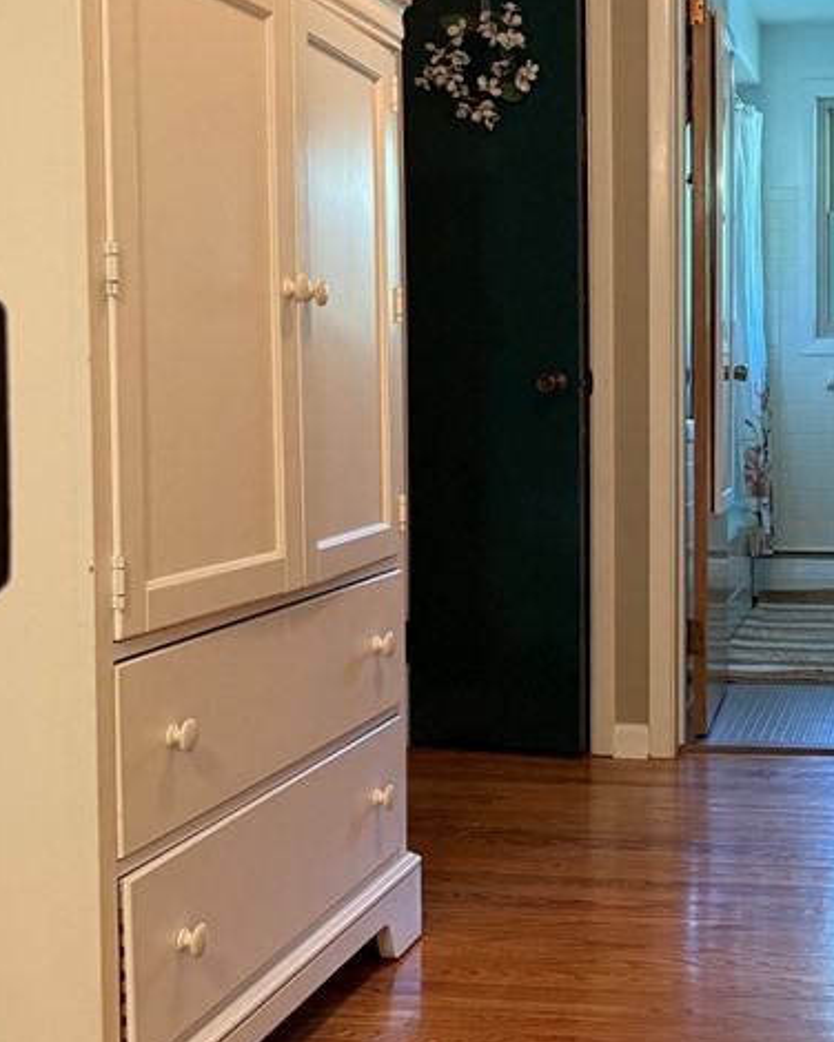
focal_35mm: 51
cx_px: 734
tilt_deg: -1.4
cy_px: 415
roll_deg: -1.0
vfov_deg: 36.5
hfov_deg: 28.6
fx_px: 1574
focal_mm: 6.76
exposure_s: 1/60
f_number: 1.78
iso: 800
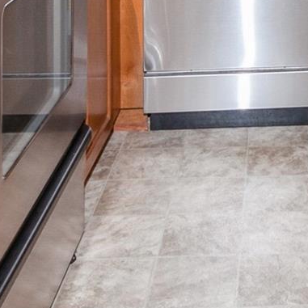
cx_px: 340
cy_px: -223
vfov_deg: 18.6
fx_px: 758
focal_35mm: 75
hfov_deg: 21.8
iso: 200
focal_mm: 11
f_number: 8
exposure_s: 1/60
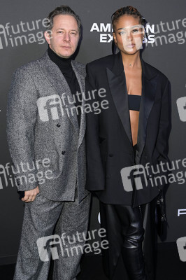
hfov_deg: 31.8
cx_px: 93
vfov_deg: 46.4
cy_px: 140
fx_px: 326
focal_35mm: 42
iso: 1000
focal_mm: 42
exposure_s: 1/250
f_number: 5.6
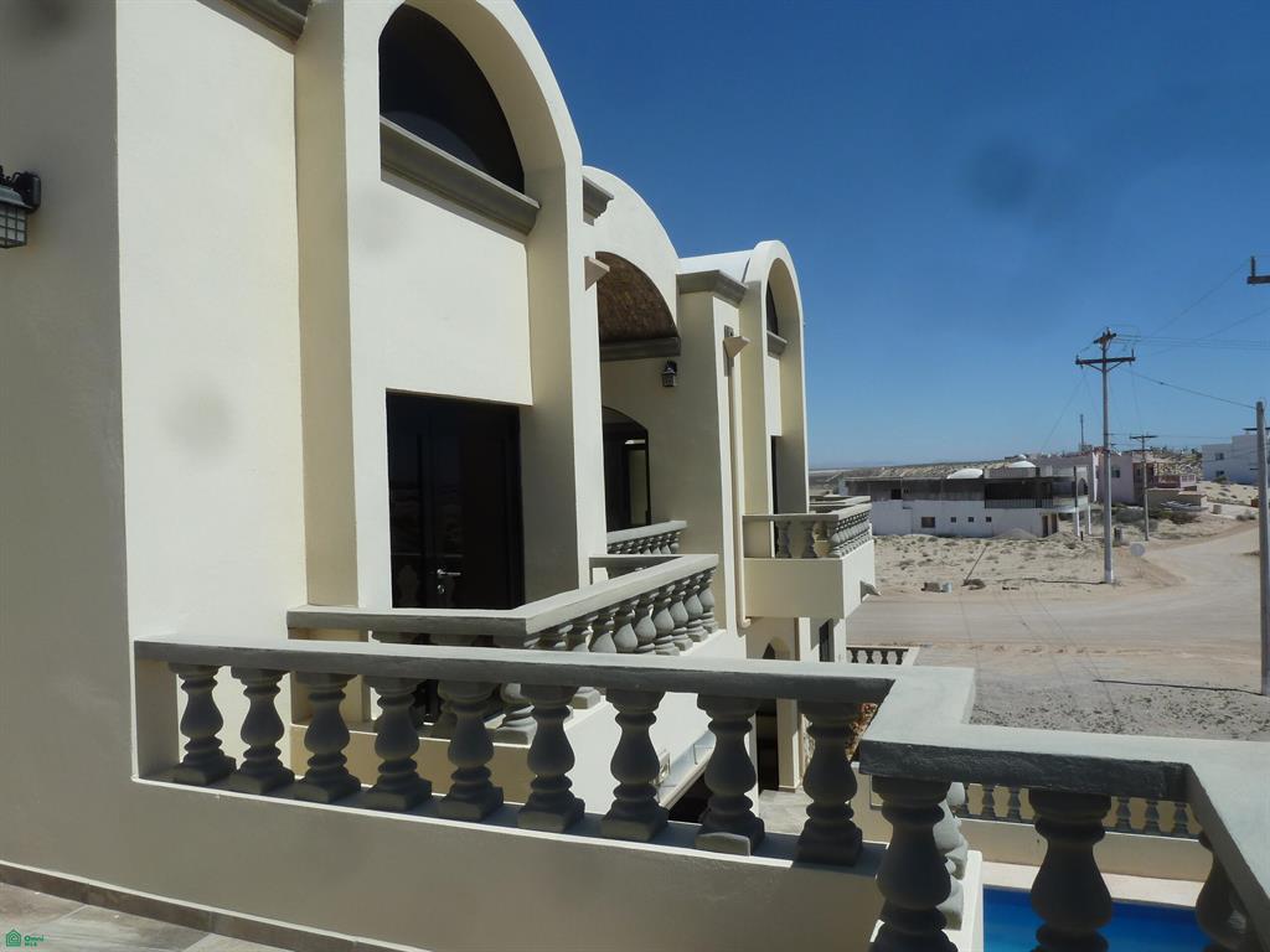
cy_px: 476
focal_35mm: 25
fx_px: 917
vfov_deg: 54.9
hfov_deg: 69.4
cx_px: 635
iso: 80
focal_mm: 4.1
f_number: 5.6
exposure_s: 1/800
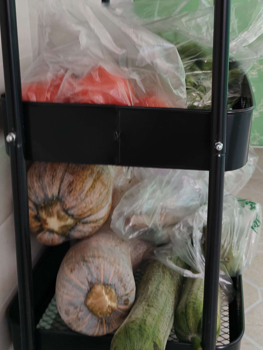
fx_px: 385
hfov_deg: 37.3
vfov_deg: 47.5
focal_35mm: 38
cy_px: 95
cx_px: 178
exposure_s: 1/50
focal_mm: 5.59
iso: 640
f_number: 1.8
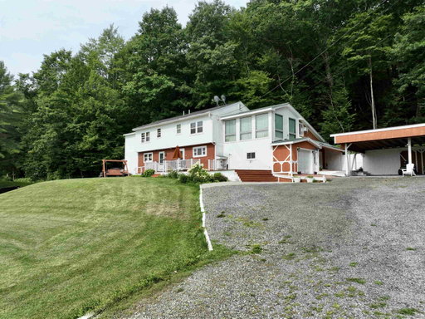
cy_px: 160
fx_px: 295
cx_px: 212
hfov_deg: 71.6
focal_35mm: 24
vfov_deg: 56.8
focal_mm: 12.29
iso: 200
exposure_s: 1/2000
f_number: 2.8
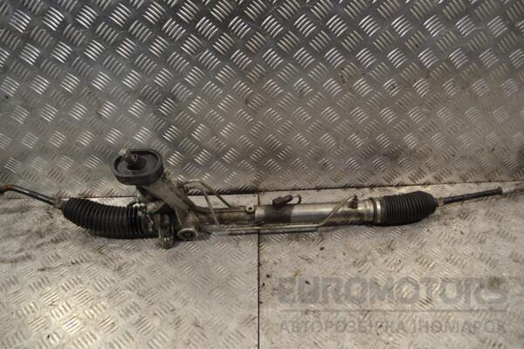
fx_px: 437
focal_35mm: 30
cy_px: 174
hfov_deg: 61.9
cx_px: 262
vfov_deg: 43.6
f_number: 5.6
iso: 400
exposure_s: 1/125
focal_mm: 20
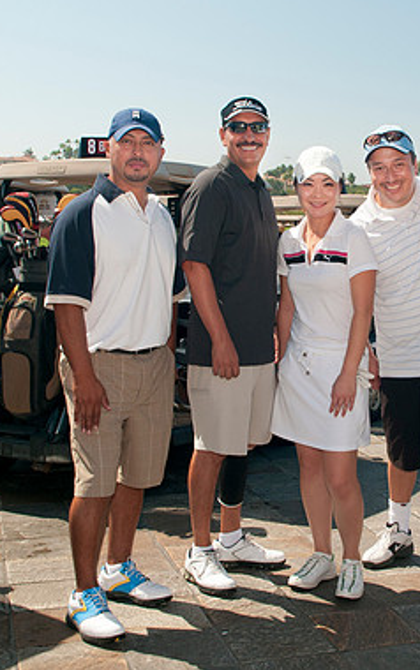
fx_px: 914
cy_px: 289
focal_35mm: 50
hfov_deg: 25.5
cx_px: 331
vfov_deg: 40.2
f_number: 8
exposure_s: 1/250
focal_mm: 18
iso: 200
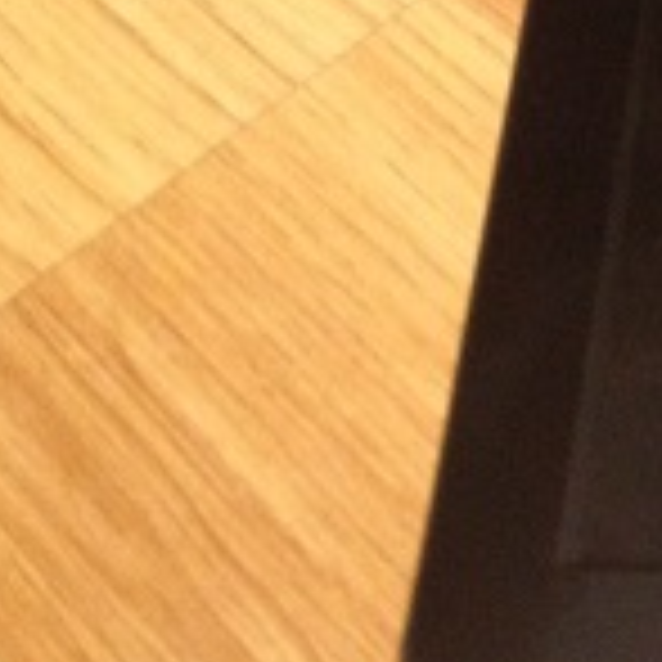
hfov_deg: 11.7
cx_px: 1283
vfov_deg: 12.8
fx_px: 2921
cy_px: 9
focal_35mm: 135
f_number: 2.4
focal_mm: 4.28
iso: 250
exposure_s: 1/20
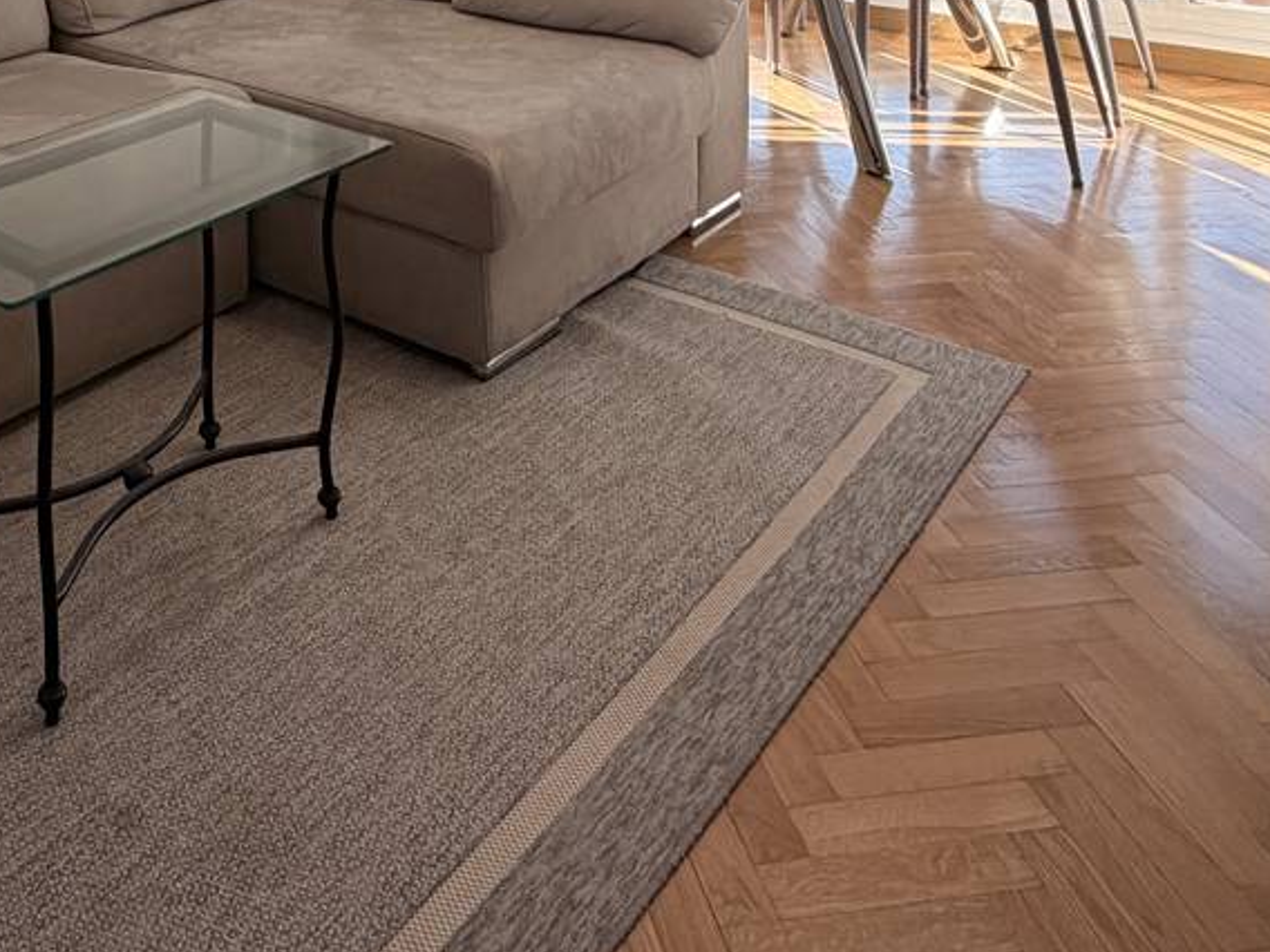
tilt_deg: -3.8
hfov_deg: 48.7
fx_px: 1357
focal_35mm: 37
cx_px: 358
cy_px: -240
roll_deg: +1.2
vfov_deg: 31.3
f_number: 2.2
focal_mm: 2.22
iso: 100
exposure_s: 1/121
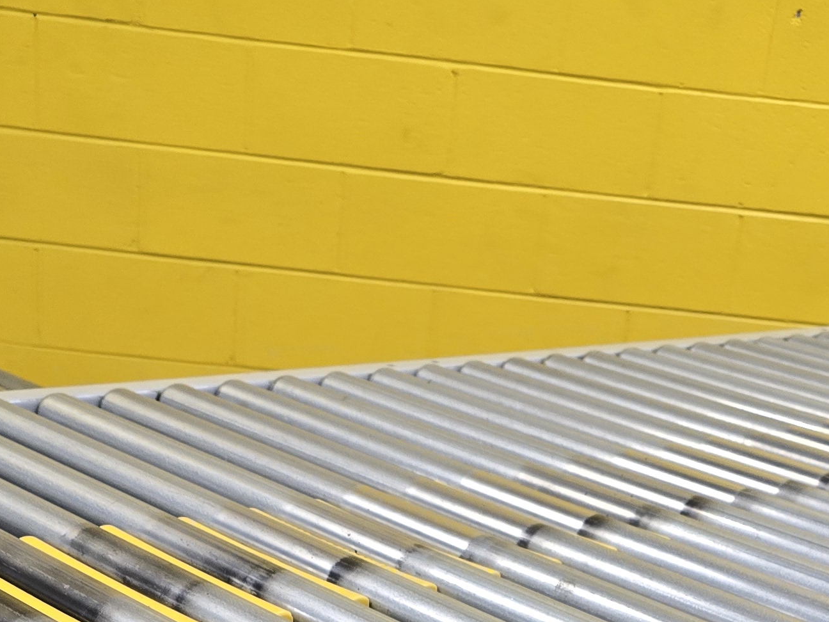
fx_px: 1700
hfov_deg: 27.4
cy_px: 927
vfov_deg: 18.4
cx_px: 447
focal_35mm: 71
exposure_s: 1/120
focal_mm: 6.3
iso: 500
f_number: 1.7
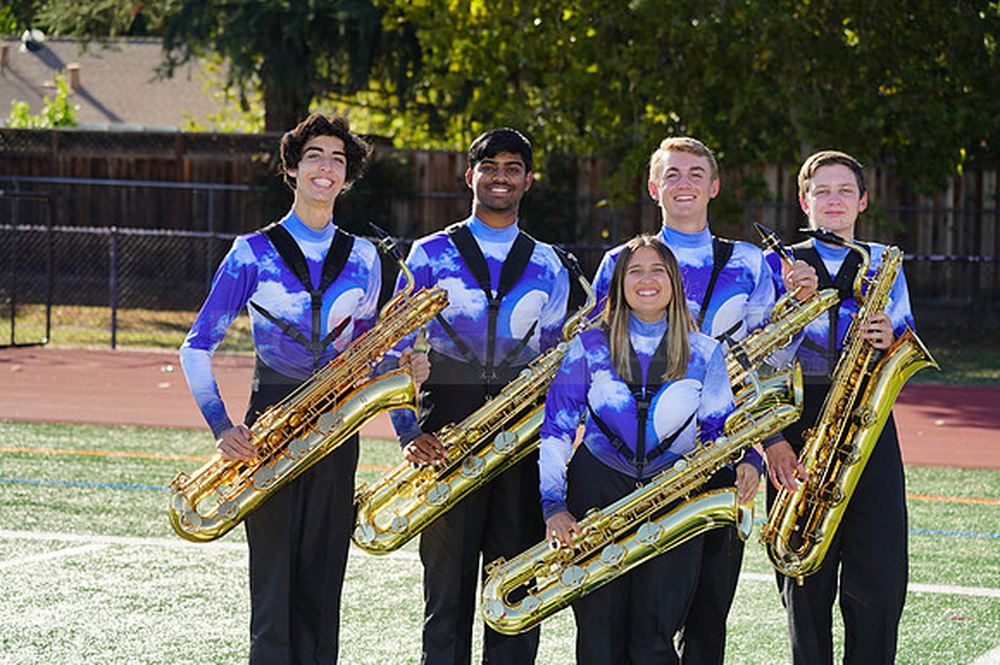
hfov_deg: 16.7
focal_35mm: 123
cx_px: 500
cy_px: 332
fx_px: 3415
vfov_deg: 11.1
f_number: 6.3
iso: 100
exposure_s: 1/200
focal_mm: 123
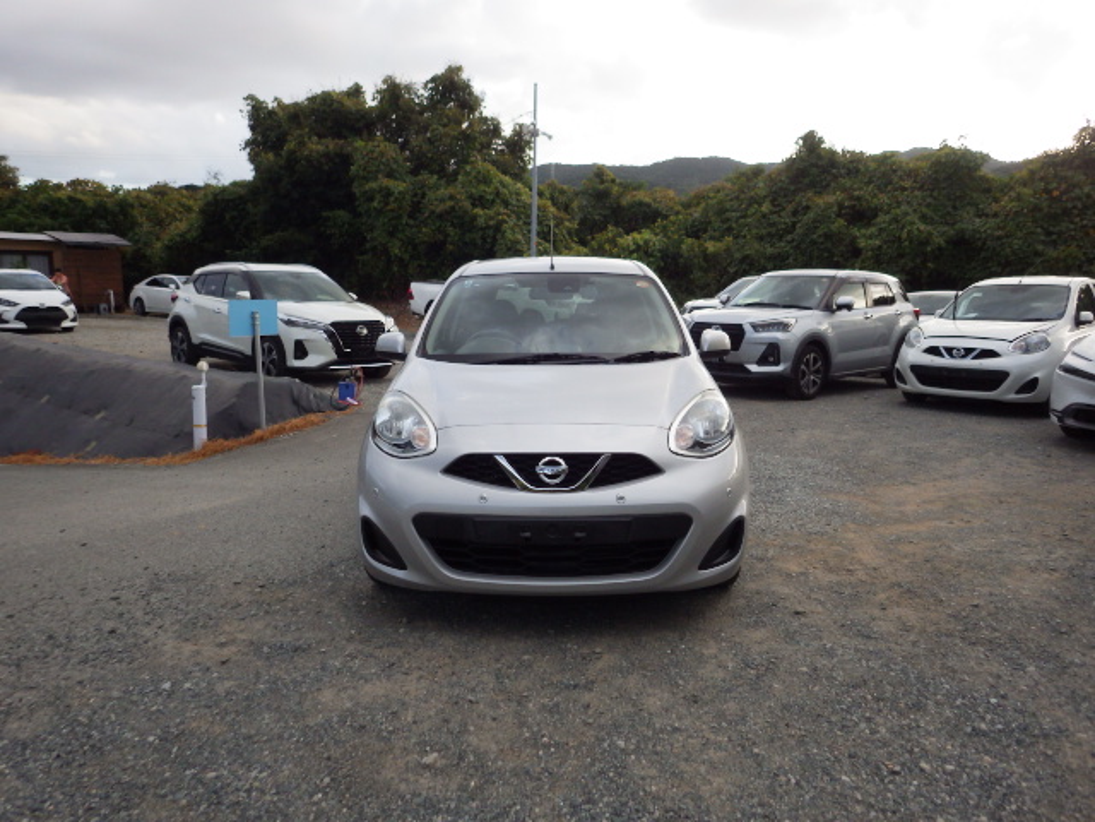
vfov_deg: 54.9
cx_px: 548
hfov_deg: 69.4
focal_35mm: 25
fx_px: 791
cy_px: 411
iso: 250
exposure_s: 1/400
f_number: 2.8
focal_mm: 4.5
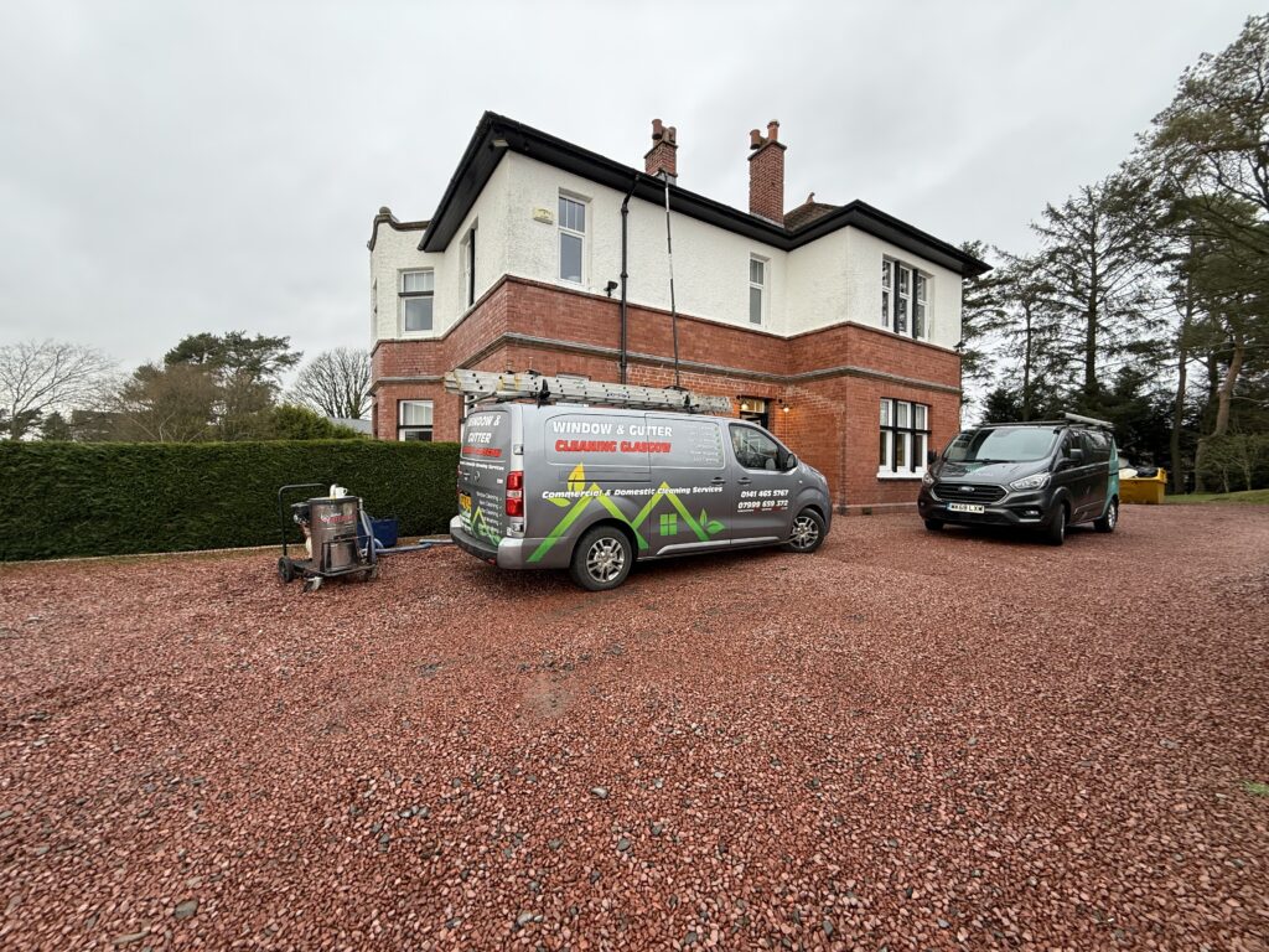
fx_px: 513
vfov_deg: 85.7
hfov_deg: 102.1
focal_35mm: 14
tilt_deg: +0.0
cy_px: 476
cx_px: 634
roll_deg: +0.6
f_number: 2.2
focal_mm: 2.22
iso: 50
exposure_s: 1/99
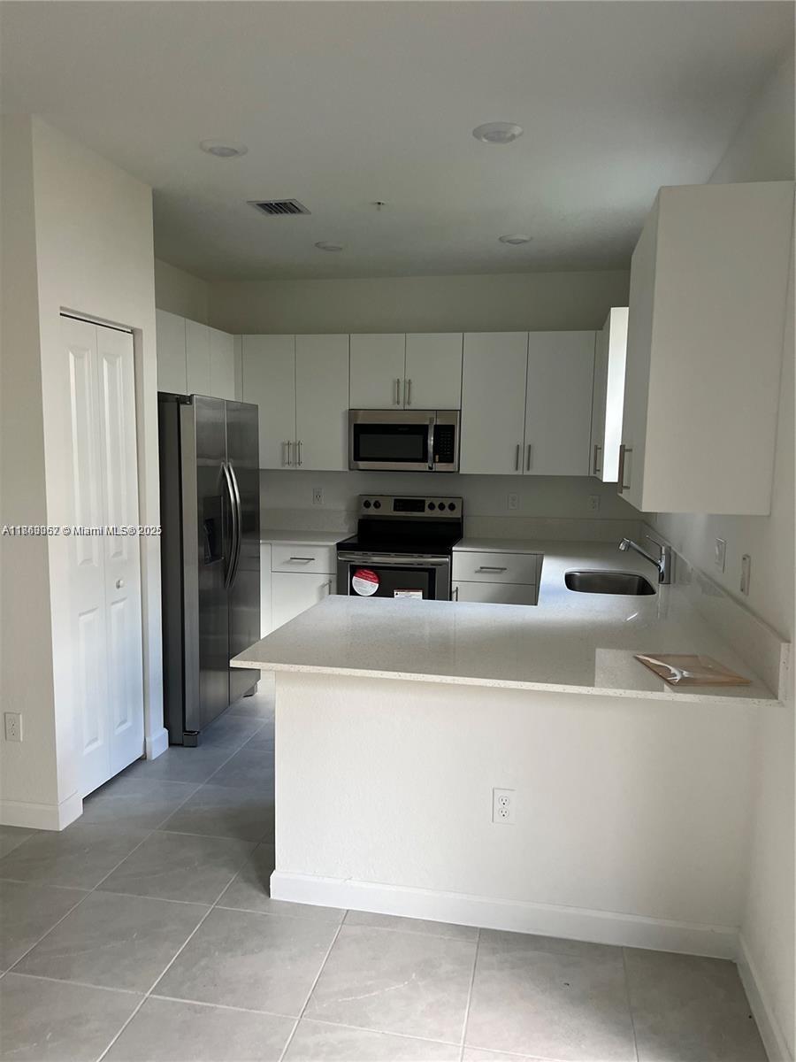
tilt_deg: -5.1
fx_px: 797
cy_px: 531
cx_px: 398
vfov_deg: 67.3
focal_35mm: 26
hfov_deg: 53.1
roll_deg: -1.5
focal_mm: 5.7
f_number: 1.5
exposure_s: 1/60
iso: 250
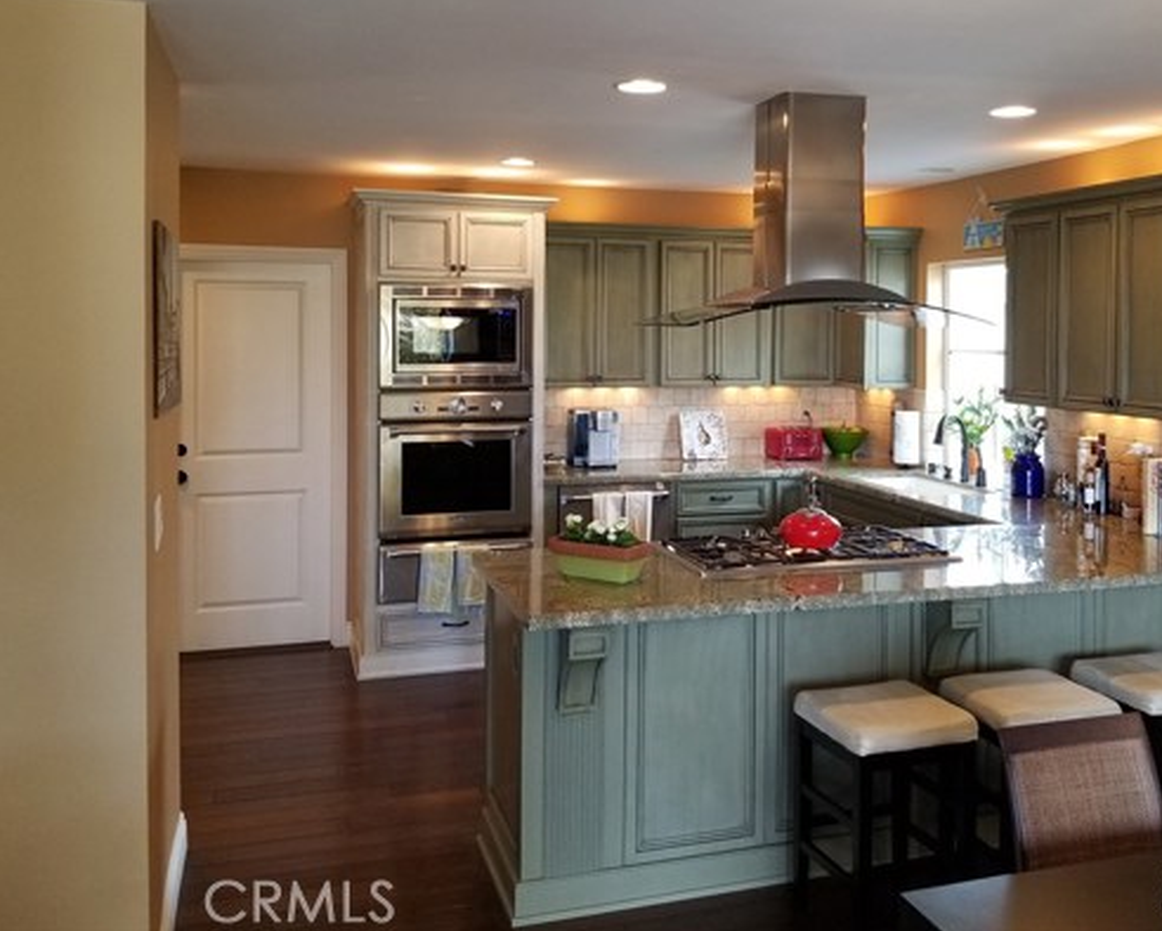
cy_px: 369
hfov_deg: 53.8
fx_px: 1135
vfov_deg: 44.3
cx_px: 699
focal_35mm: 33
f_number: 1.7
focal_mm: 4.25
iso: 125
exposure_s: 1/60
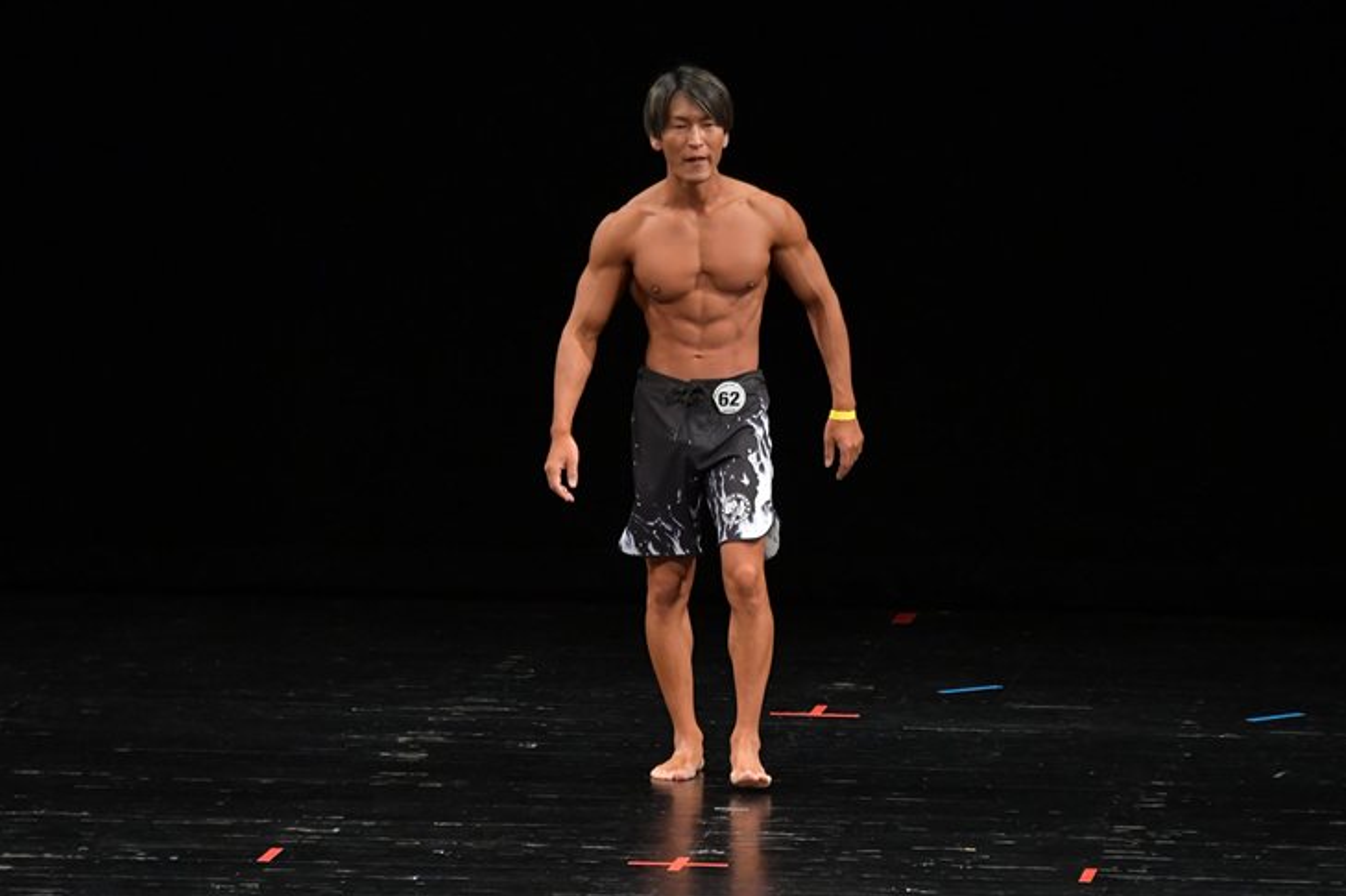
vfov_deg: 4.8
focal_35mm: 287
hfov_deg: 7.2
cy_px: 471
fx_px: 10723
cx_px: 686
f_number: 5.6
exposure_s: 1/400
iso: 3200
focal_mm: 180
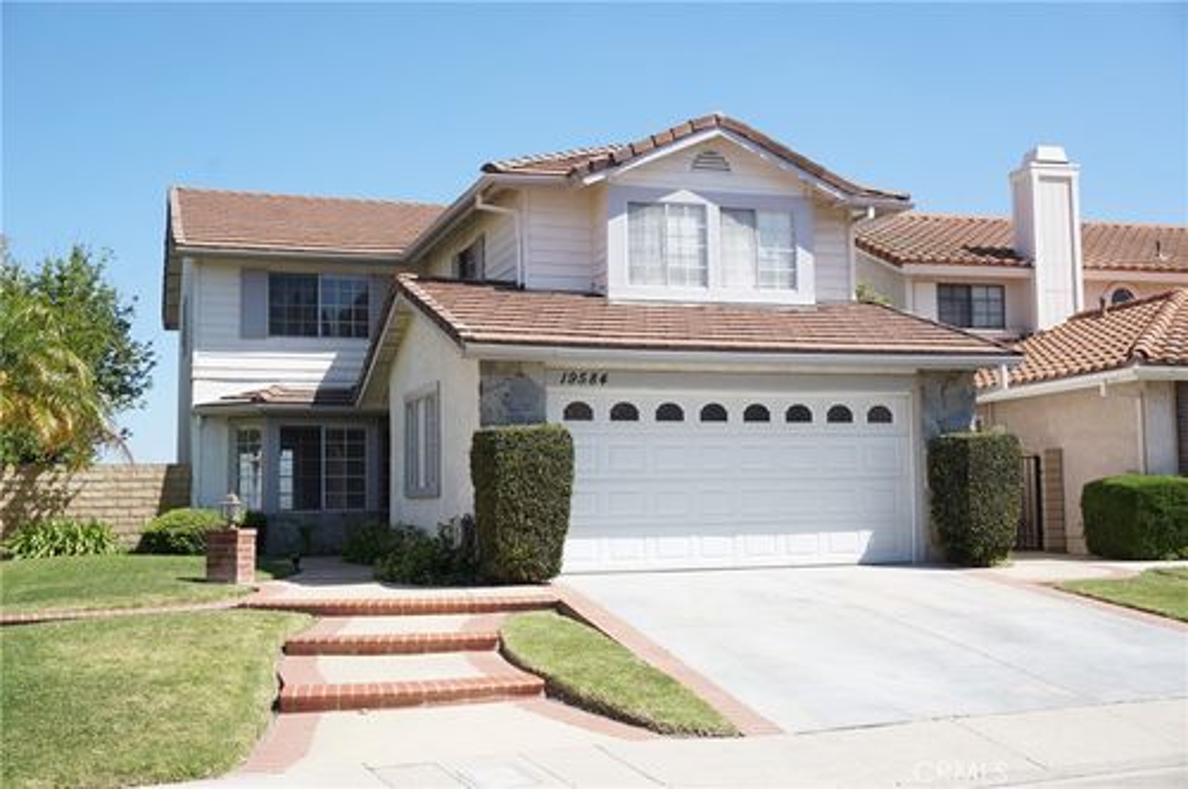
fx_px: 1335
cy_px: 394
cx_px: 594
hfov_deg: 48.0
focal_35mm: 40
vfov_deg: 32.9
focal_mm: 27
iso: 100
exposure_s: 1/160
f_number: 9
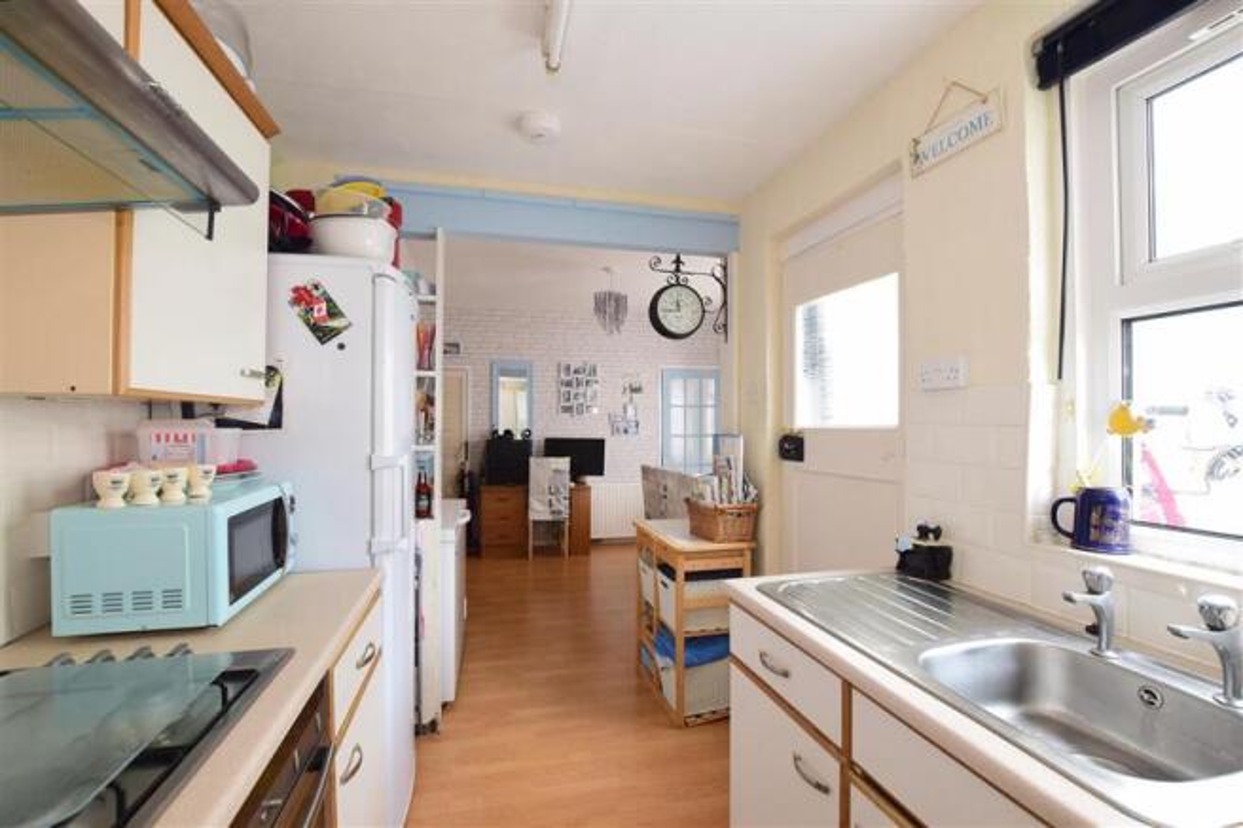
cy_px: 414
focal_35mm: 15
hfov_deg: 100.4
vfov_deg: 77.3
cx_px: 622
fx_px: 518
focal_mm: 10
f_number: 11
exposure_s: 1/2.5
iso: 320
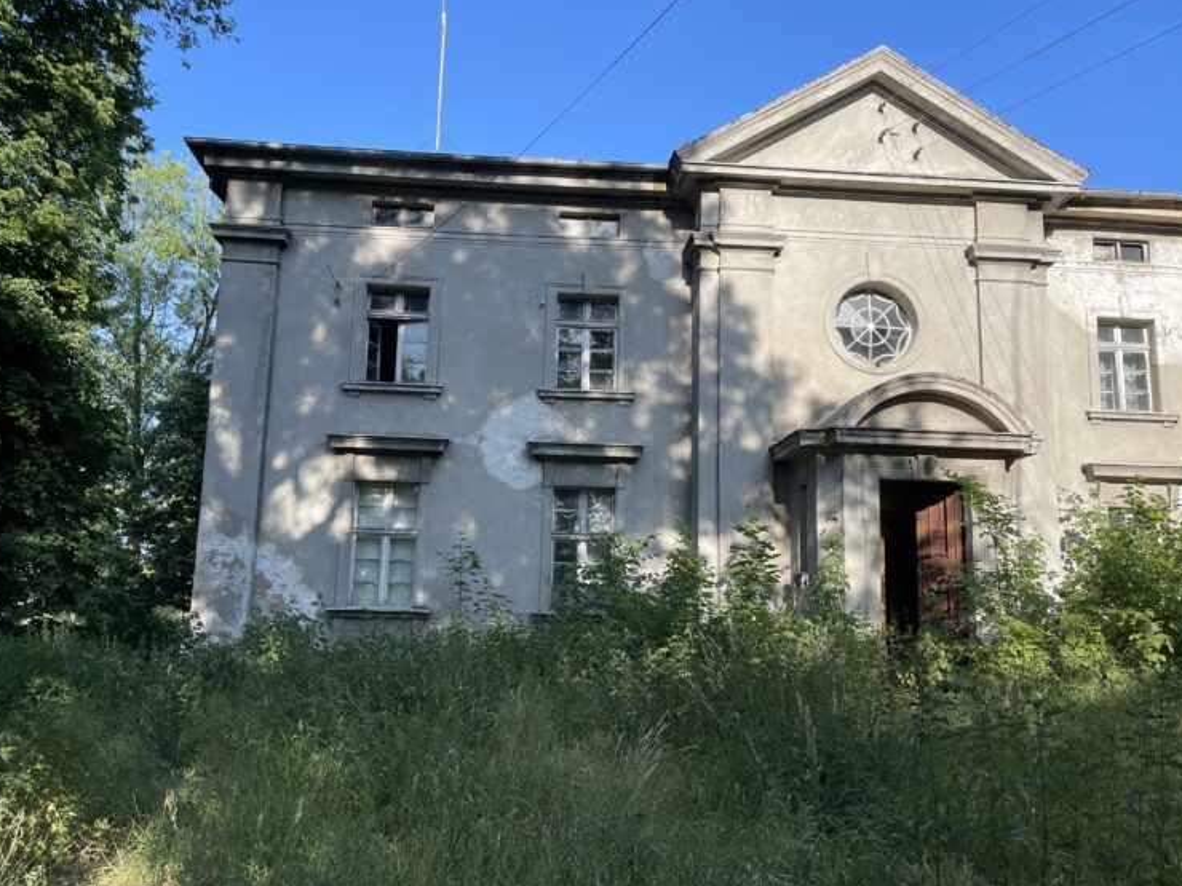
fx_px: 922
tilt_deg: +7.3
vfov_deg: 51.3
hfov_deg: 65.3
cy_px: 457
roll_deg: -0.3
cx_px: 589
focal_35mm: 27
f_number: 1.6
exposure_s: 1/1513
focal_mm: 5.1
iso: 32
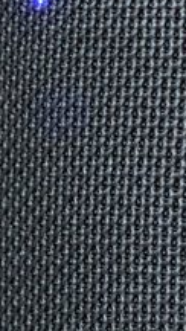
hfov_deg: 6.1
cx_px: 95
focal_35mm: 198
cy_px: 79
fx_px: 1737
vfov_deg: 10.9
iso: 2000
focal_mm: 38
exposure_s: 1/15
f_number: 4.8
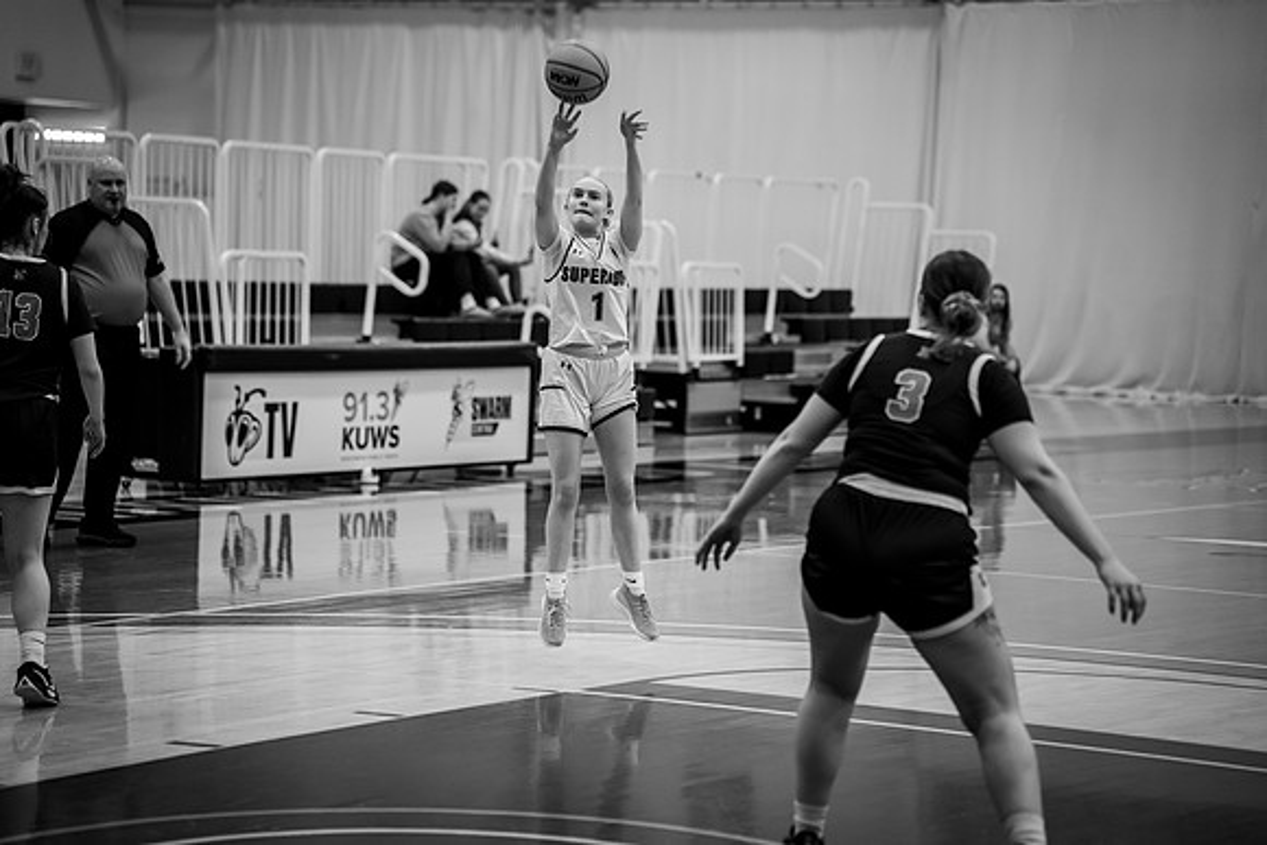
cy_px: 422
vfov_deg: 12.3
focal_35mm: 111
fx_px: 3908
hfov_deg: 18.4
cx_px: 634
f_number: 2.8
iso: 1600
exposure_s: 1/640
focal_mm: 110
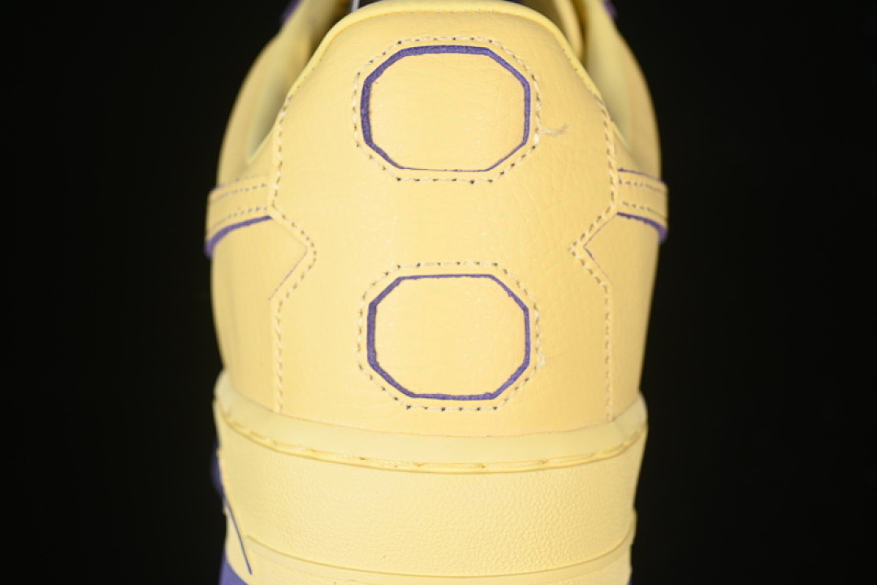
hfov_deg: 27.0
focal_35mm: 75
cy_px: 292
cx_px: 438
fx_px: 1827
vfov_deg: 18.2
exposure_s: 1/80
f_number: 7.1
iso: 160
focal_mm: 50
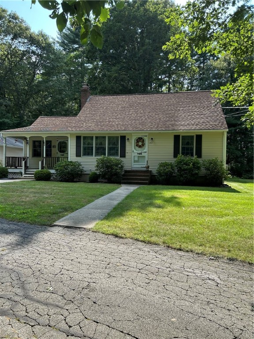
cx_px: 127
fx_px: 254
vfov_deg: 67.3
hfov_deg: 53.1
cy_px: 170
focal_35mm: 26
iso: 50
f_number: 1.5
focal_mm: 5.7
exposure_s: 1/1048
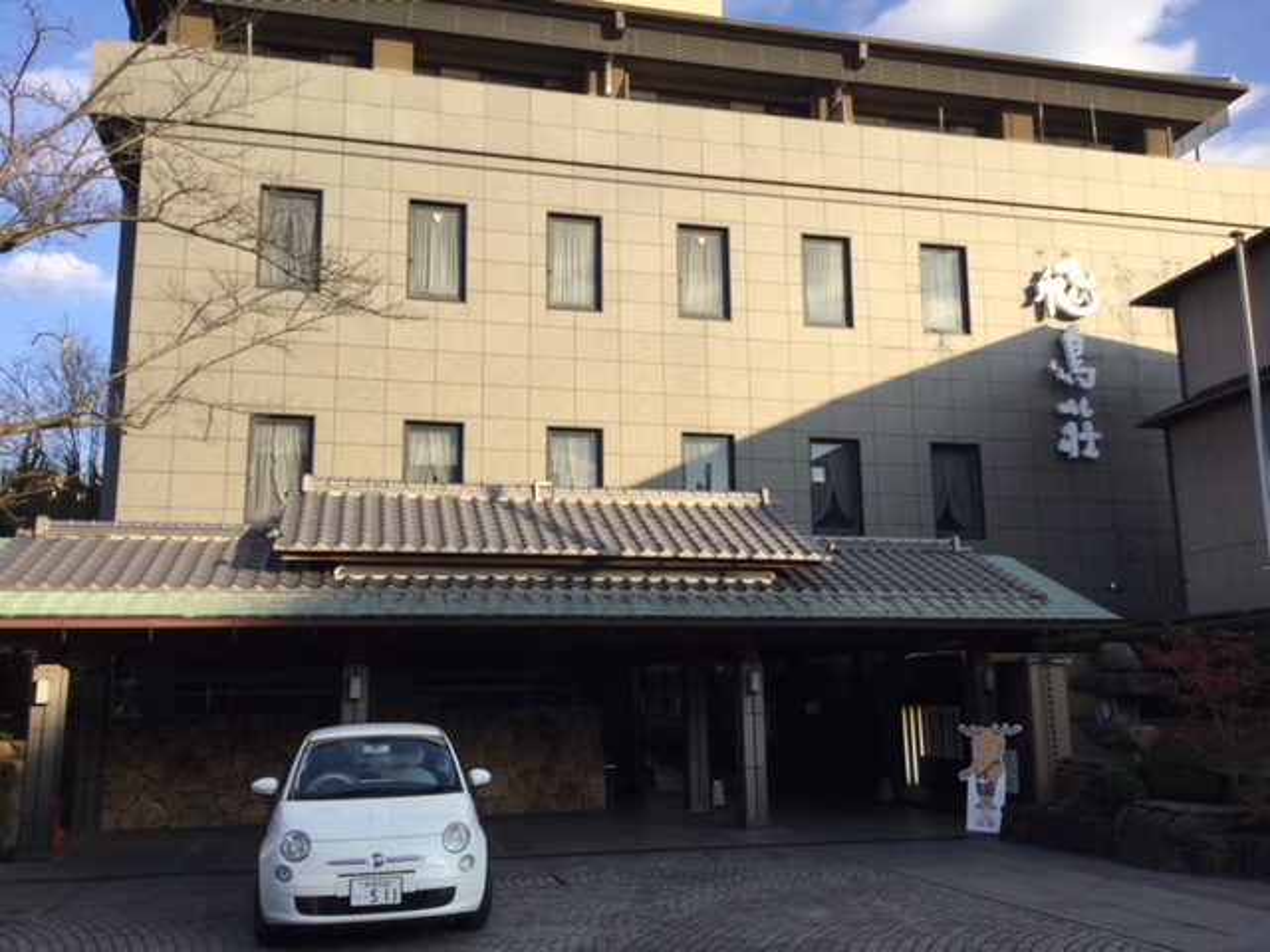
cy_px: 476
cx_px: 635
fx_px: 1137
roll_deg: +0.5
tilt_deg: +9.5
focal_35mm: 31
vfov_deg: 45.4
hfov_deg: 58.4
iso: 25
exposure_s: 1/646
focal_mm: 3.3
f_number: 2.4
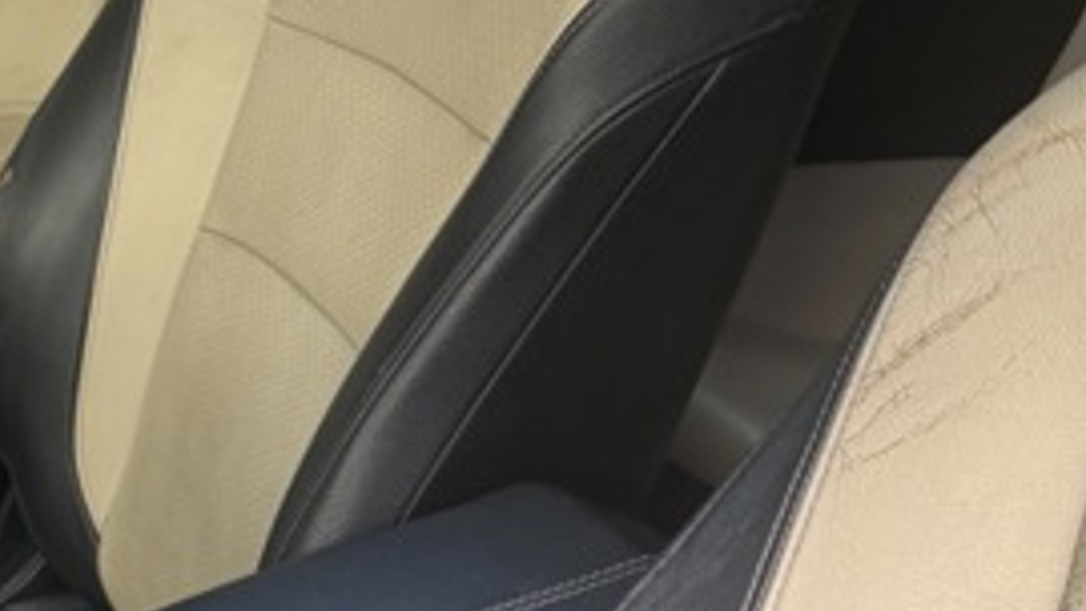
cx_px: 205
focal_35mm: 58
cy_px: 675
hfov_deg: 34.8
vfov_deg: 19.8
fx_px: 1671
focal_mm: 6.76
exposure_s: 1/121
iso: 100
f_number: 1.78
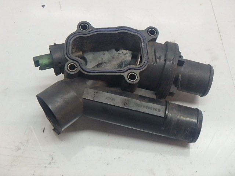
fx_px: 305
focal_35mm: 45
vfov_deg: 32.2
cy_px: 88
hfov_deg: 42.1
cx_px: 118
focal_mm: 8.1
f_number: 5.2
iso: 800
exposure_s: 1/40
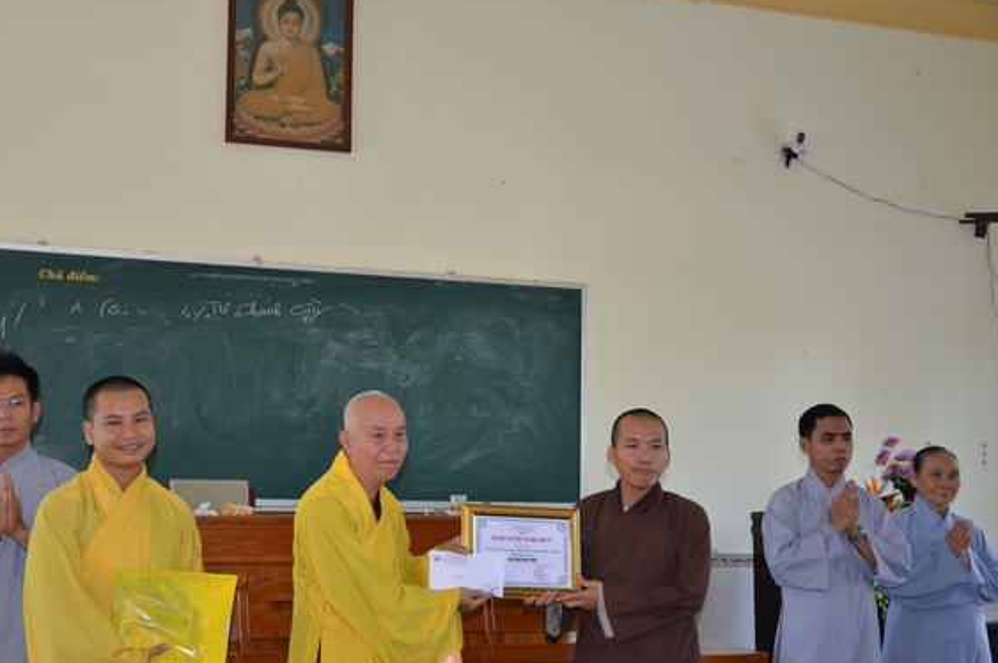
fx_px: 1246
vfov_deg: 29.8
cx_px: 443
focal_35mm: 45
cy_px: 373
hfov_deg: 43.6
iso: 250
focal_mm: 26
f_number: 4
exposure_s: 1/60
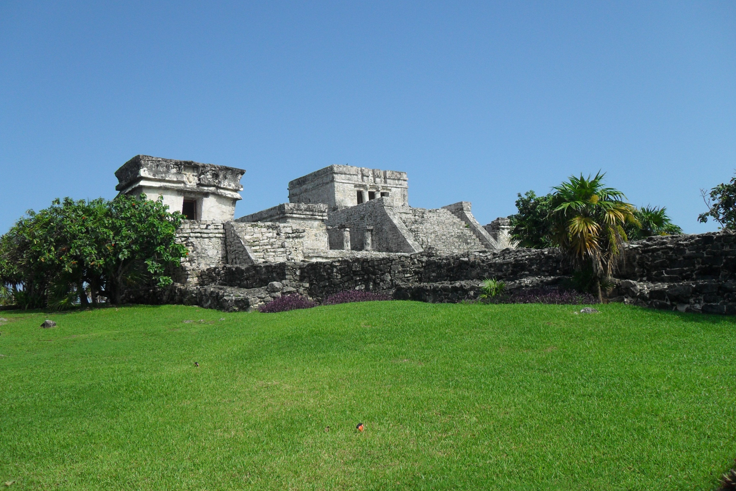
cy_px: 220
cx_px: 369
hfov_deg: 51.9
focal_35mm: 37
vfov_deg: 35.9
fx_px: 756
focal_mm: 6.2
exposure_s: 1/180
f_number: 8.9
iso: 100
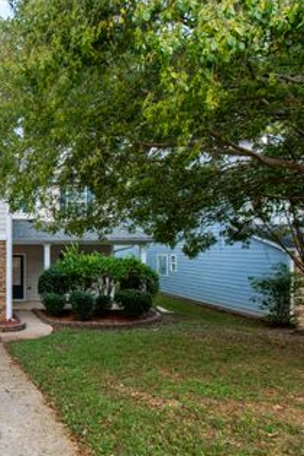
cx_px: -6
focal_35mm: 27
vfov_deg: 67.4
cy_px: 238
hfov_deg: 41.2
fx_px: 342
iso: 800
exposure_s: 1/60
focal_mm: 11.5
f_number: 7.1
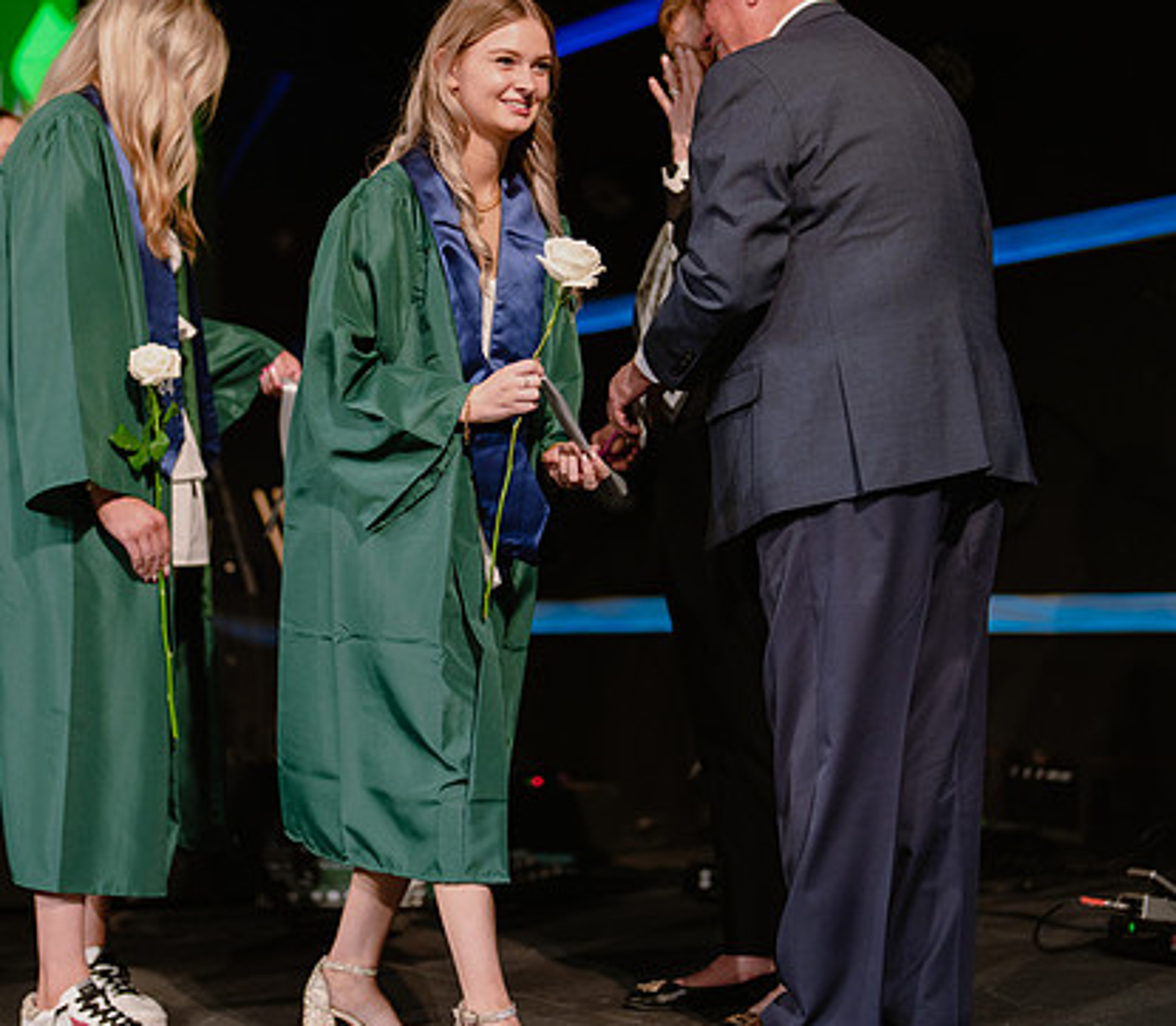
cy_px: 419
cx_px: 482
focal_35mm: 74
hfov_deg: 24.8
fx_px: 2669
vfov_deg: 21.7
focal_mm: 50
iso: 640
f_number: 1.2
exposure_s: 1/320
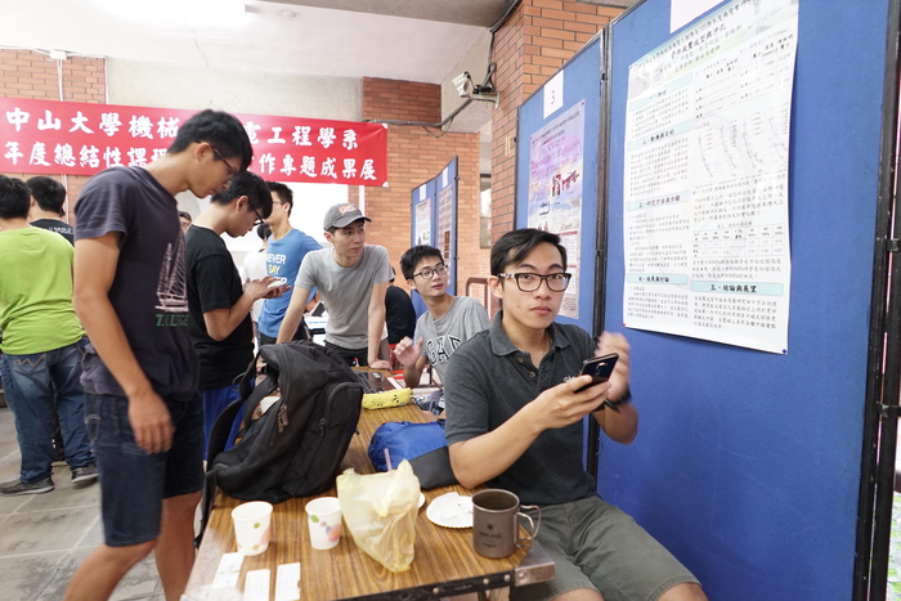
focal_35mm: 21
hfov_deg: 81.2
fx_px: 526
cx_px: 450
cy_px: 300
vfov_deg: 59.5
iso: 2000
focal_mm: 21
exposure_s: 1/60
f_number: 3.2
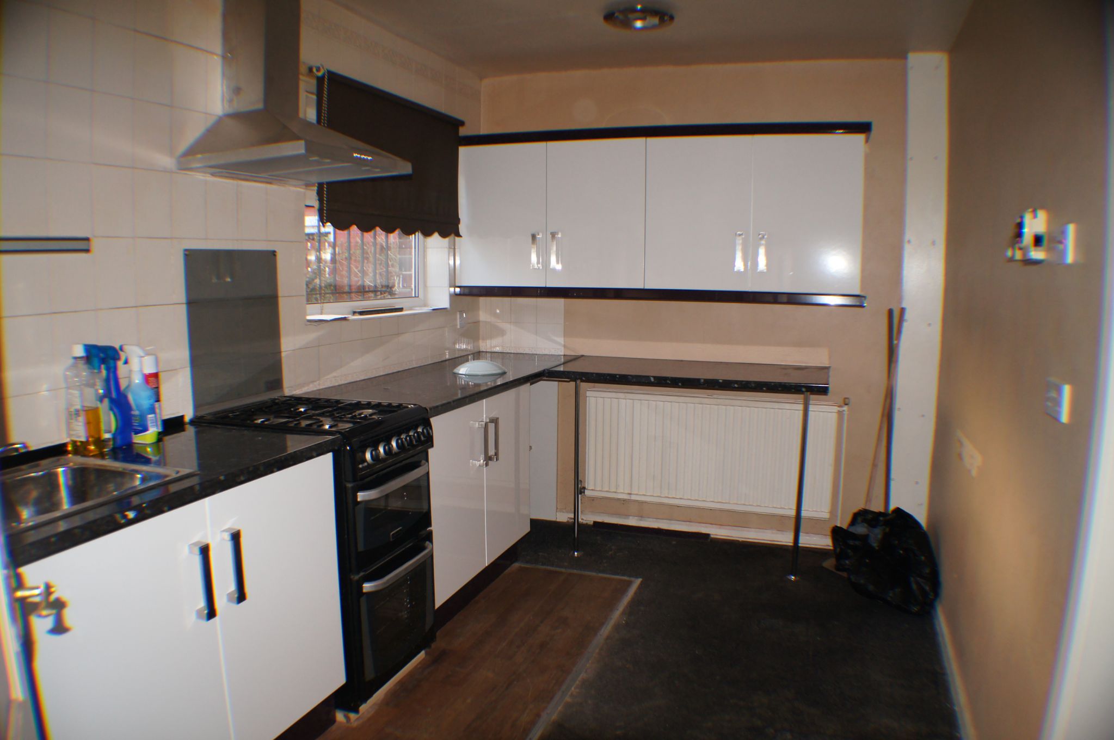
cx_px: 557
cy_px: 370
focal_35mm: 30
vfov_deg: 43.5
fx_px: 927
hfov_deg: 62.0
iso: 400
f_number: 4
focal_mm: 20
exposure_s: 1/60
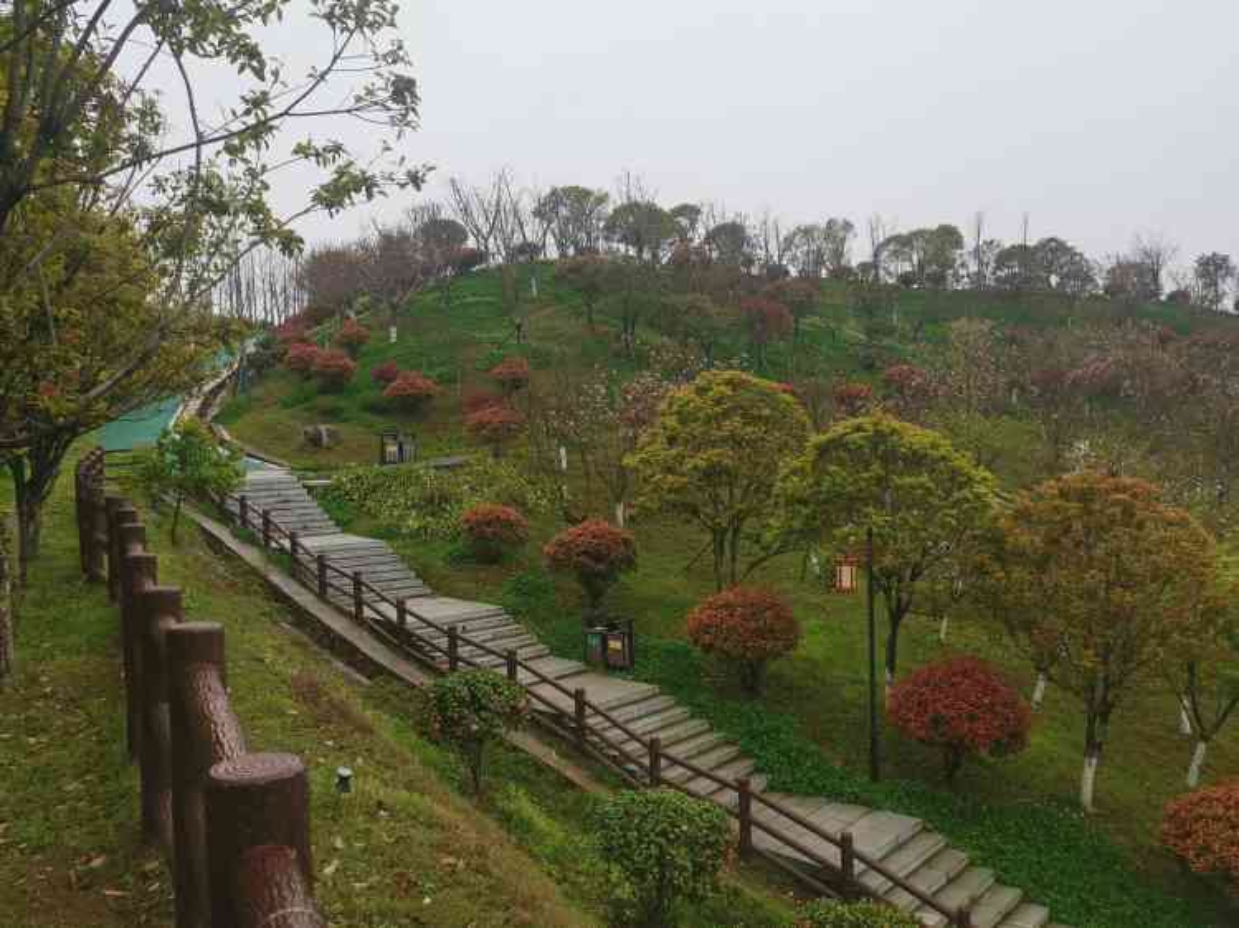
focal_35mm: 29
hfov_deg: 61.7
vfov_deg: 48.2
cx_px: 620
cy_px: 464
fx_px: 1038
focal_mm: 4.75
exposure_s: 1/172
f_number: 1.8
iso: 50
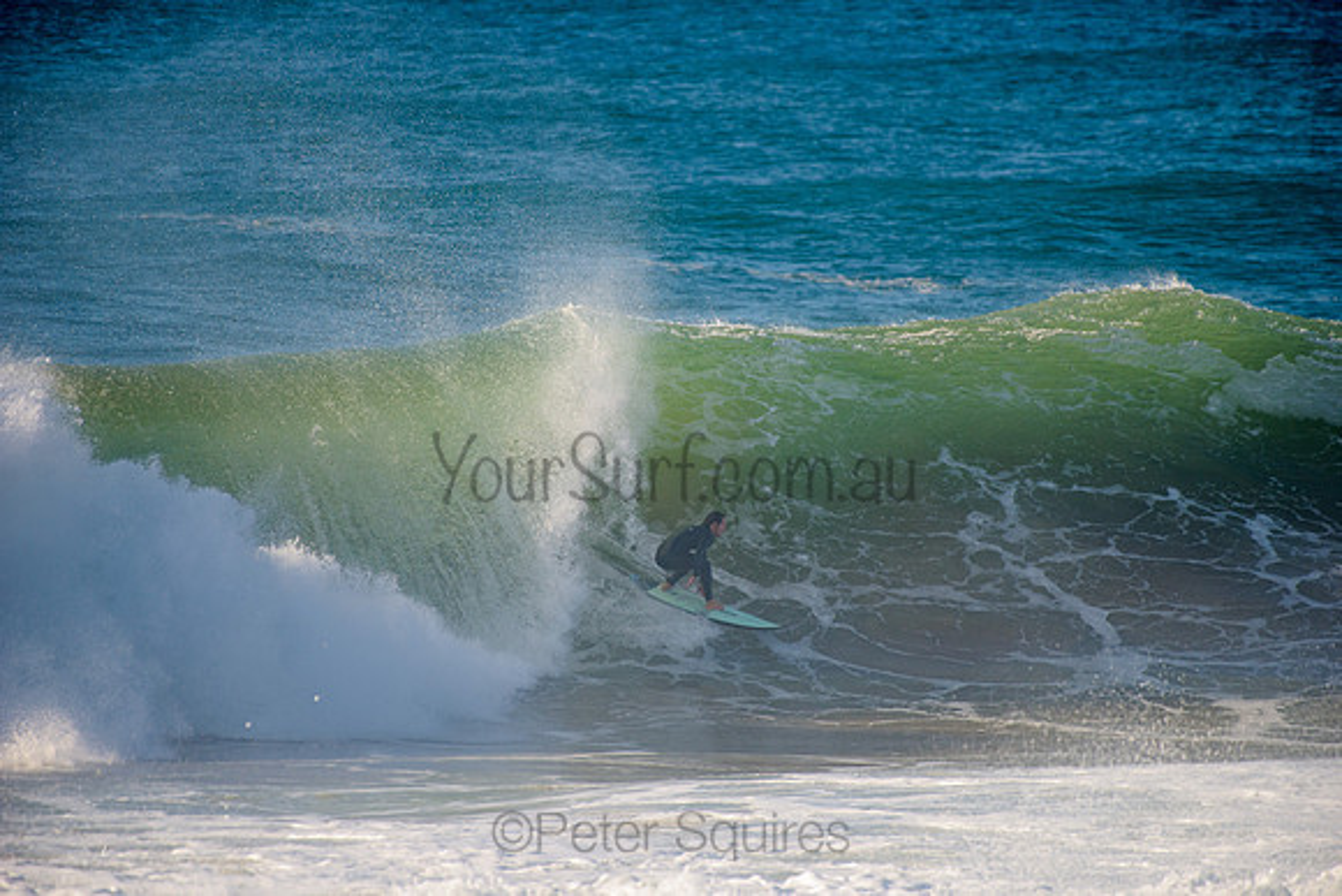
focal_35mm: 500
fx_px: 18642
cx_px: 671
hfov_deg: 4.1
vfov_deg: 2.8
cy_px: 448
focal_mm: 500
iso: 200
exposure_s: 1/1600
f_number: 5.6
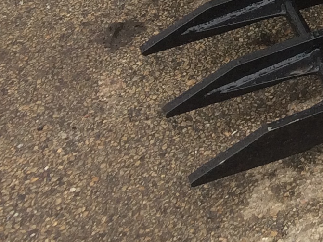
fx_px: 1315
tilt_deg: -21.9
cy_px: -337
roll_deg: +1.1
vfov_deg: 9.4
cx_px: 630
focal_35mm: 141
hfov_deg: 12.5
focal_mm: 4.15
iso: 32
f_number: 2.2
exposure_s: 1/146
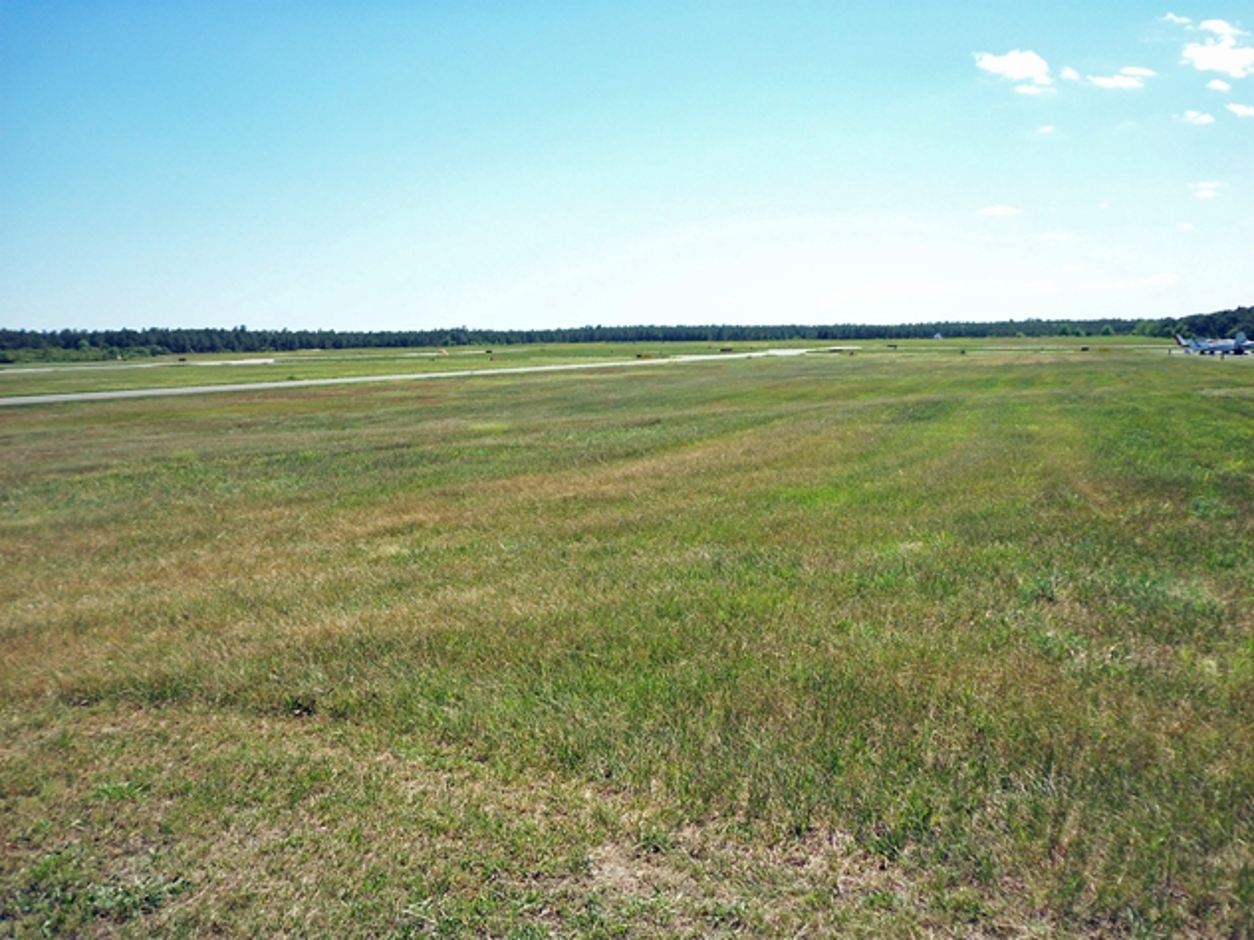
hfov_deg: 54.0
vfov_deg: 41.8
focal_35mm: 34
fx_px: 1232
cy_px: 470
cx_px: 627
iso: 80
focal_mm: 5.7
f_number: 2.9
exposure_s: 1/640
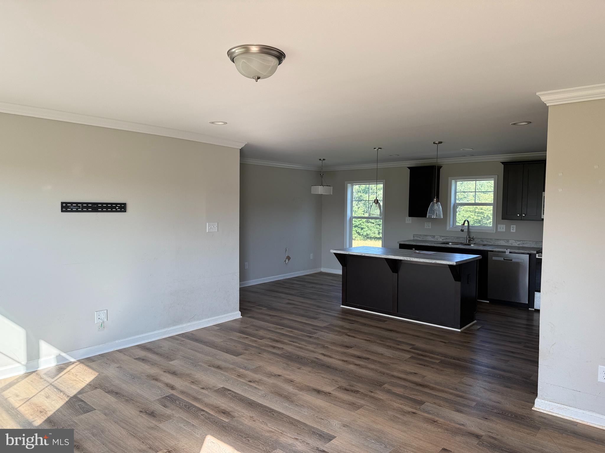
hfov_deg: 71.6
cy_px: 226
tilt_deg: -2.6
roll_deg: -0.7
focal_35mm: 24
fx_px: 419
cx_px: 302
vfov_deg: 56.8
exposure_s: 1/383
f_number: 1.78
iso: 80
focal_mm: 6.76
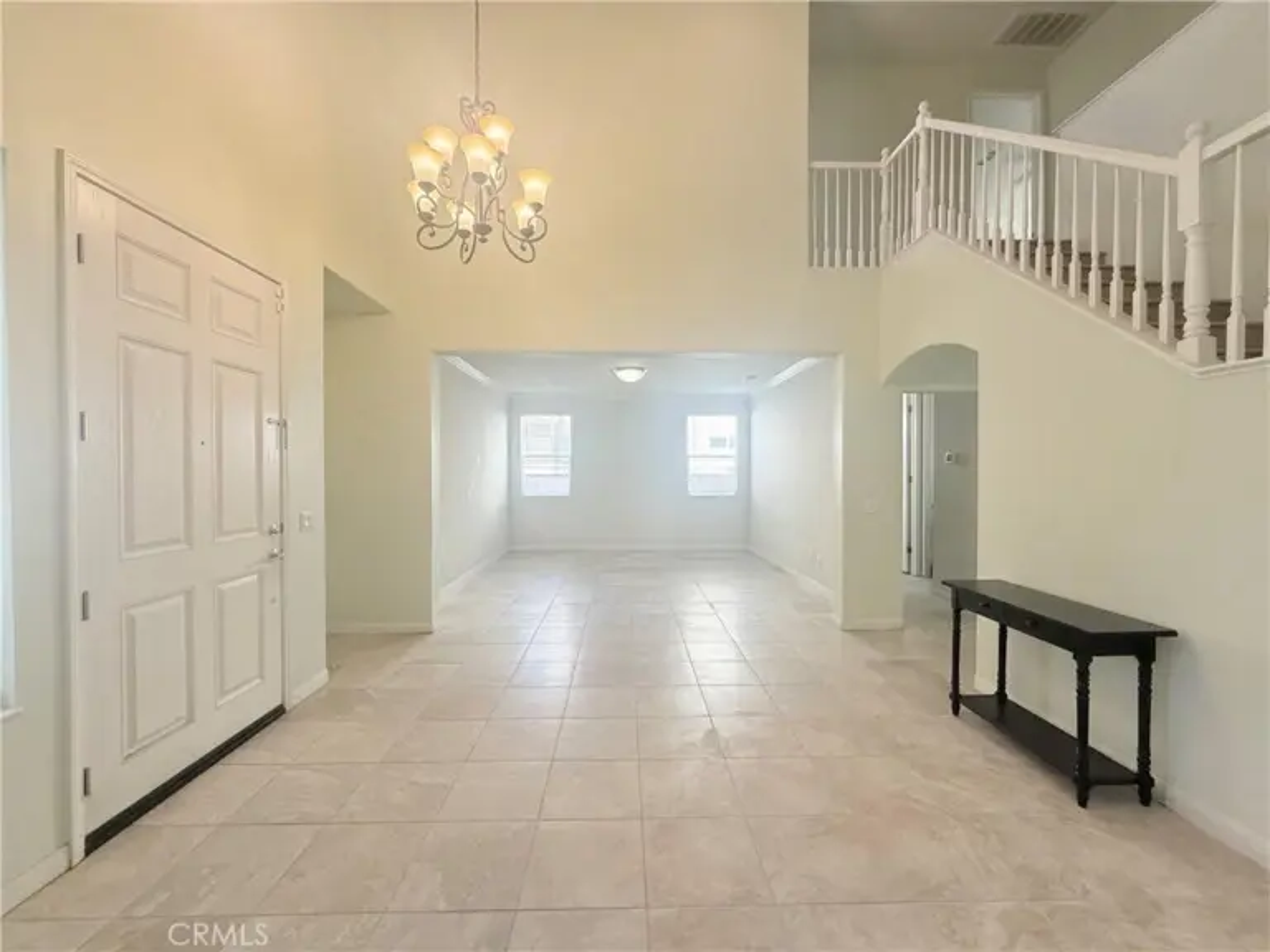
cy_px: 476
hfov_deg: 102.1
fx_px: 514
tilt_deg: -1.1
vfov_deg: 85.7
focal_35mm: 14
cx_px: 635
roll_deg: +0.1
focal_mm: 2.22
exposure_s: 1/120
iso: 160
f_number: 2.2
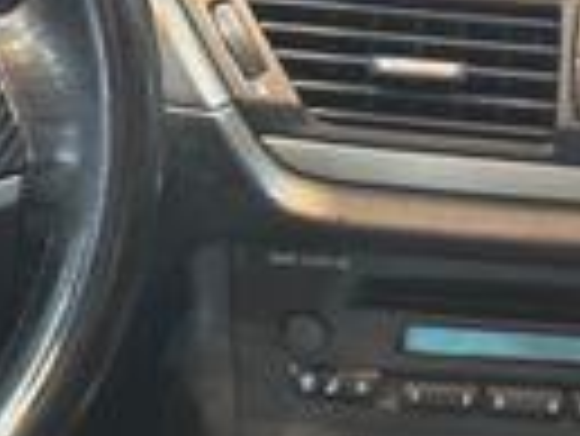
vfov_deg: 7.9
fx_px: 3170
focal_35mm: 189
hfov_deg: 10.4
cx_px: 63
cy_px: 171
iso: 320
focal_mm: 5.96
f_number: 1.6
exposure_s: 1/30
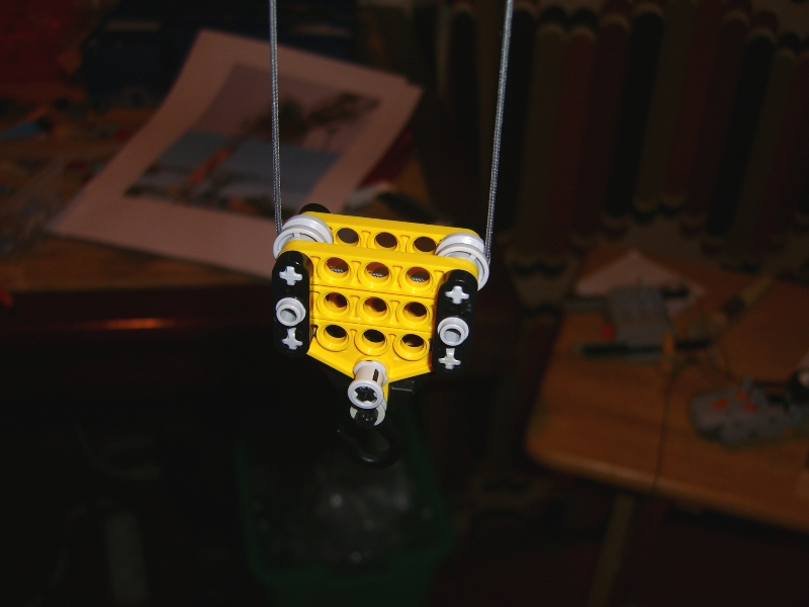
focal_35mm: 38
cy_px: 304
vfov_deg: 37.7
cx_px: 404
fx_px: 888
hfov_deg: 49.0
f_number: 2.8
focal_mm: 7.9
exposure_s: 1/60
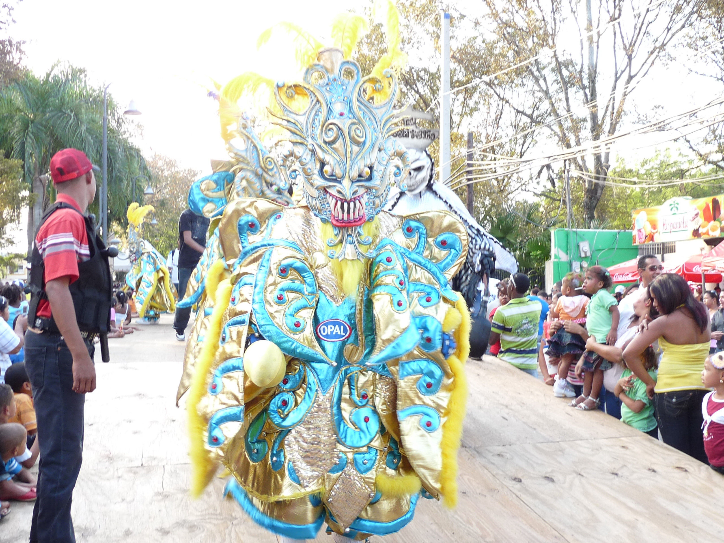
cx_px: 362
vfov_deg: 36.0
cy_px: 272
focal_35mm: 40
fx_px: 837
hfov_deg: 46.8
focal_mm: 4.8
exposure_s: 1/60
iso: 100
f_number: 2.8
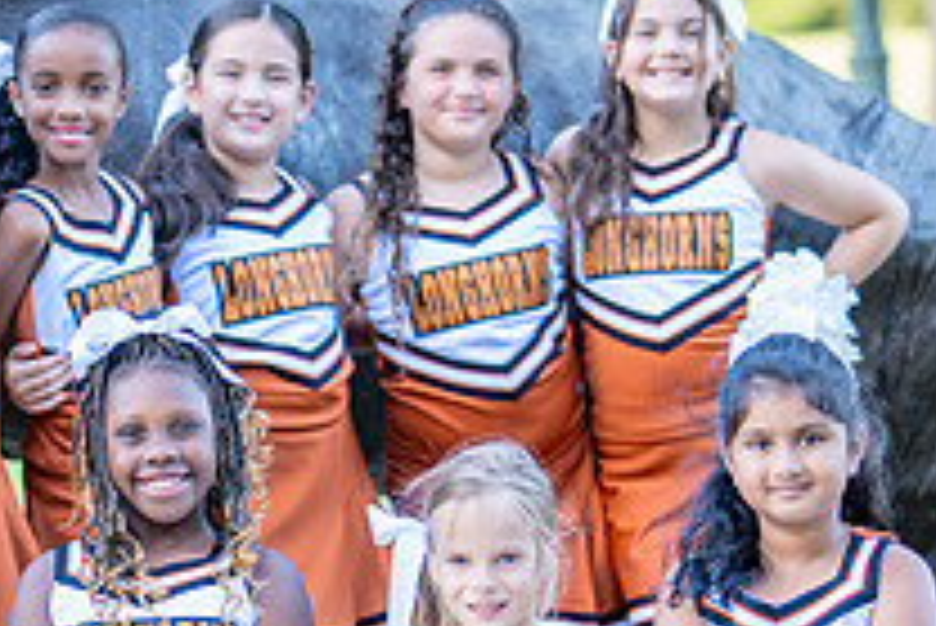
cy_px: 429
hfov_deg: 11.8
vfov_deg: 7.9
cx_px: 381
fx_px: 4527
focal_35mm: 174
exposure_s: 1/800
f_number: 1.2
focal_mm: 50
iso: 250
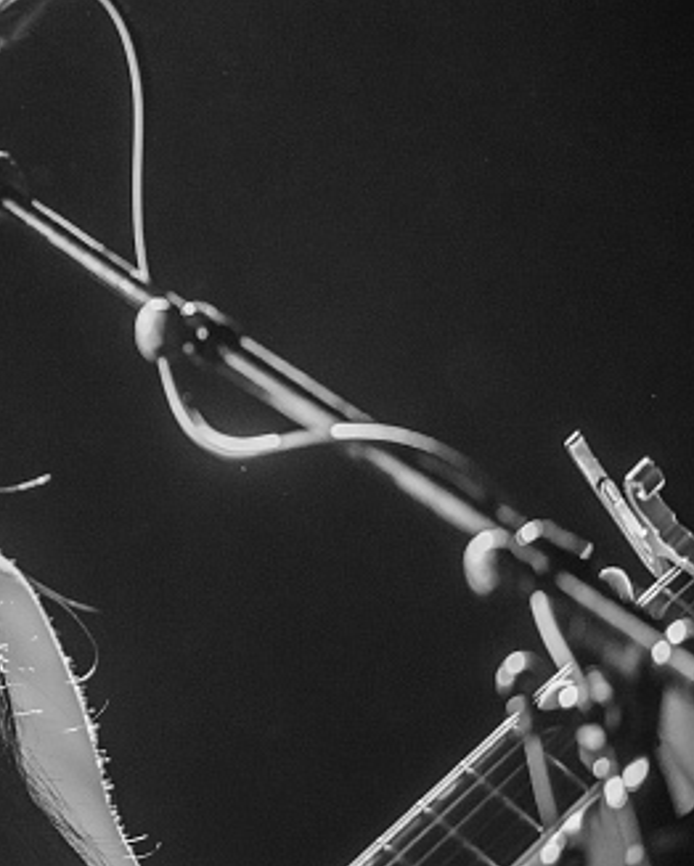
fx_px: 10594
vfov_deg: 4.7
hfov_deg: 3.7
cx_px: -64
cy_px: 417
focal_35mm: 413
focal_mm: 200
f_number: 2.8
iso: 4000
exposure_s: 1/80
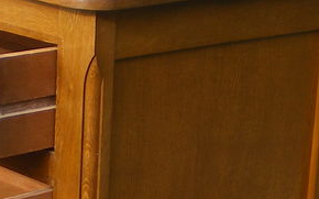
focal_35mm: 139
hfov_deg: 14.9
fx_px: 1208
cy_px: 174
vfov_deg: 9.4
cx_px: 24
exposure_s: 1/125
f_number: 3.1
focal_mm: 6.3
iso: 64
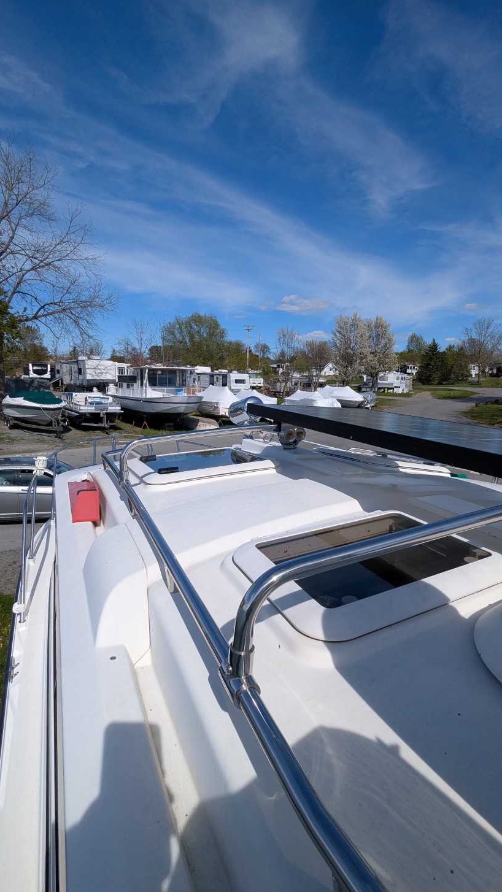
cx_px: 264
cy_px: 441
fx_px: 426
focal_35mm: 18
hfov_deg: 61.0
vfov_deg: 92.7
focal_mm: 2.35
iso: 53
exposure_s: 1/2817
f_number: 2.2
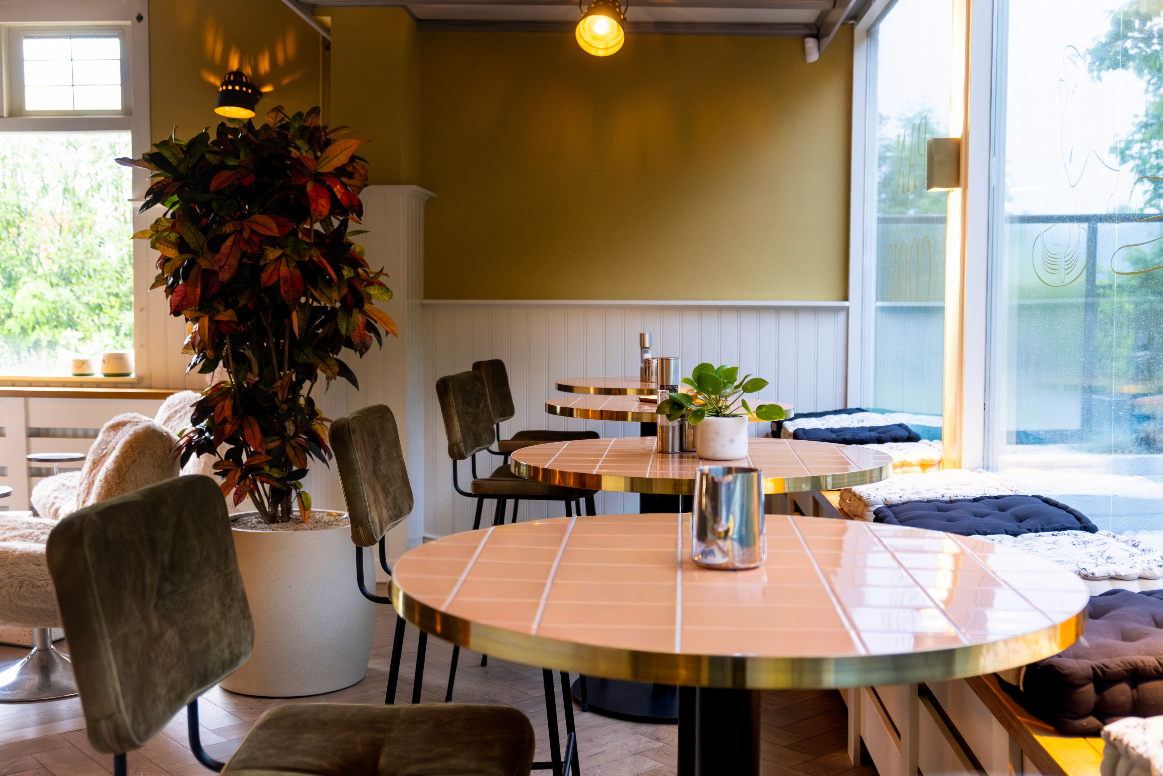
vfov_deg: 35.1
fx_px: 1228
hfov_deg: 50.7
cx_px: 582
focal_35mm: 38
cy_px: 388
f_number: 3.2
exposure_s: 1/100
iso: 1600
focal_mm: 25.4
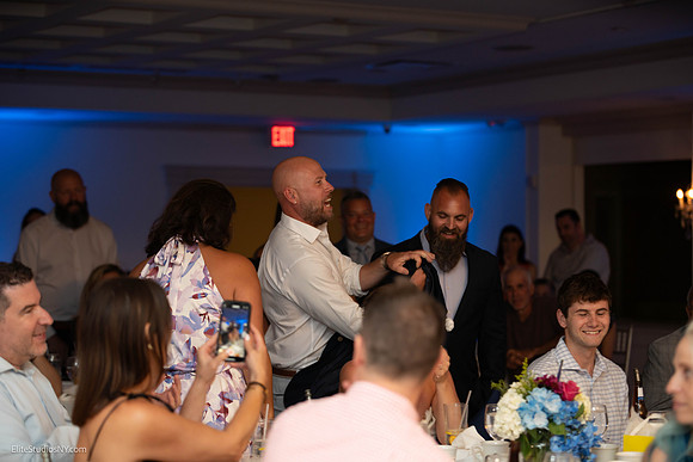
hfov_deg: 23.1
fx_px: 1694
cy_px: 231
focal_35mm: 88
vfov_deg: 15.5
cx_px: 346
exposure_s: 1/125
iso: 800
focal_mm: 88
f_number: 2.8
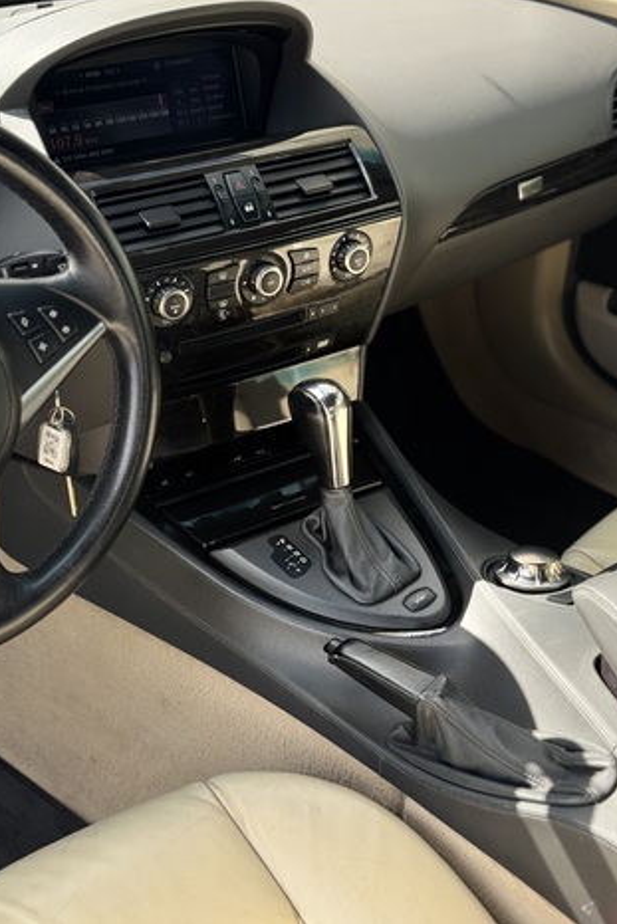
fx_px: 1310
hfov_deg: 26.5
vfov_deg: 38.9
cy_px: 454
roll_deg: -0.3
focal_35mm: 51
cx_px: 344
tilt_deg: -28.8
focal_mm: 6.76
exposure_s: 1/461
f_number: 1.78
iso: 64
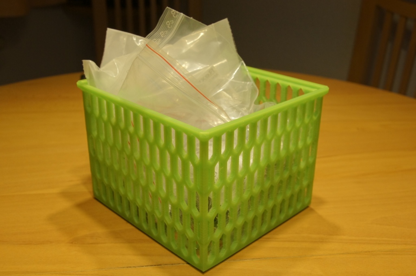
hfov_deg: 51.3
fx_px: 433
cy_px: 138
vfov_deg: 35.4
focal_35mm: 38
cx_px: 208
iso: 1600
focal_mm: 25
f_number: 5.6
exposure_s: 1/80
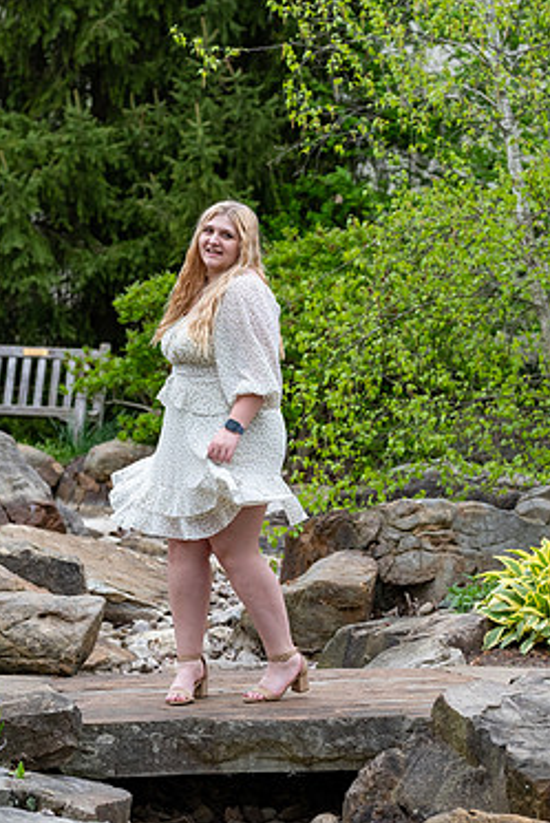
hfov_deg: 10.6
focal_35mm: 129
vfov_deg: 15.9
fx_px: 2953
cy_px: 455
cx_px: 303
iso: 250
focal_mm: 71.5
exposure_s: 1/400
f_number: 4
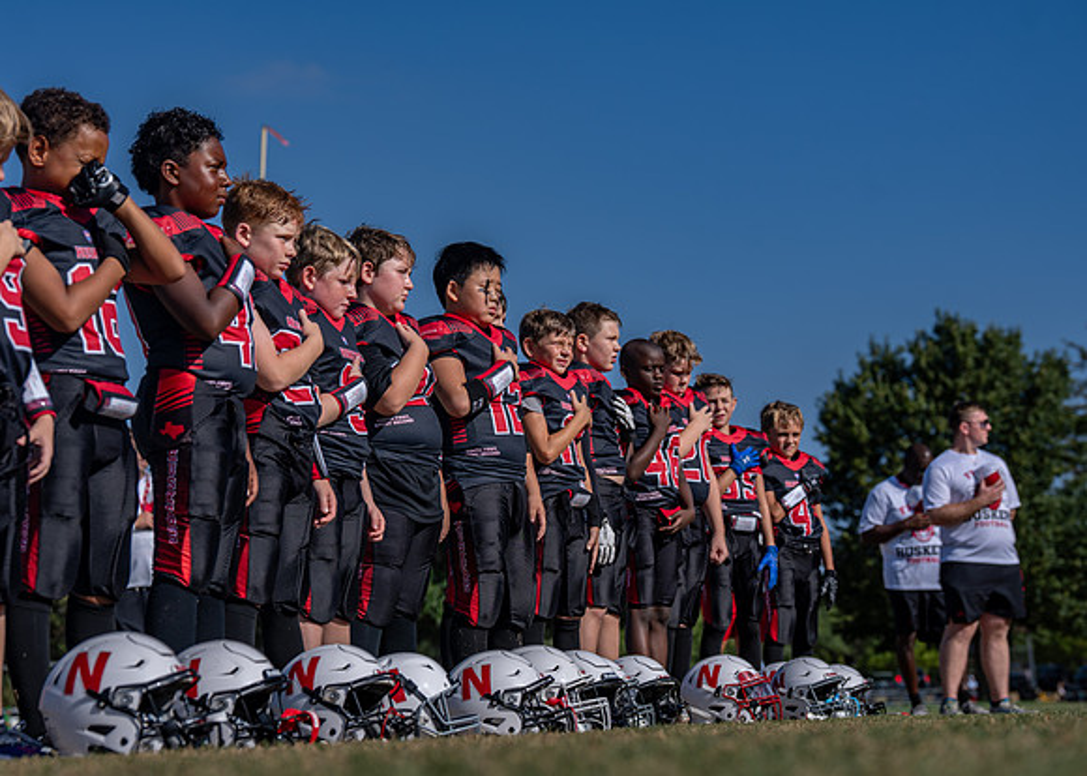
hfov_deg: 18.9
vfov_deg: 13.6
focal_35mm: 106
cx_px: 513
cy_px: 389
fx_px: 3261
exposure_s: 1/1250
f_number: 5
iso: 100
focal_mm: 97
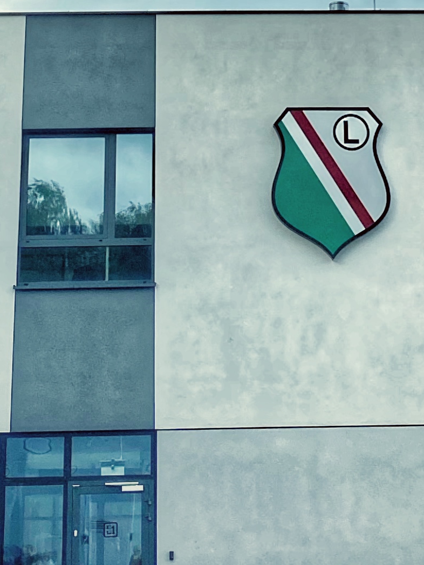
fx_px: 1633
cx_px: 260
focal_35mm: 100
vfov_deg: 18.6
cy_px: -105
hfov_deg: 14.8
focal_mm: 4.25
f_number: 1.8
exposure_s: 1/934
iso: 32
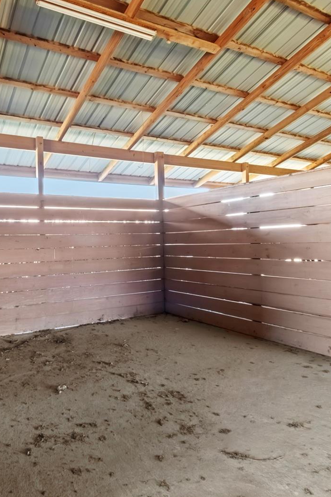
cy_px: 244
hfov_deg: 52.9
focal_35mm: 23
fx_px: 317
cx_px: 86
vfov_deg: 76.1
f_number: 9
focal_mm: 10
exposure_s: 1/2
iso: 250
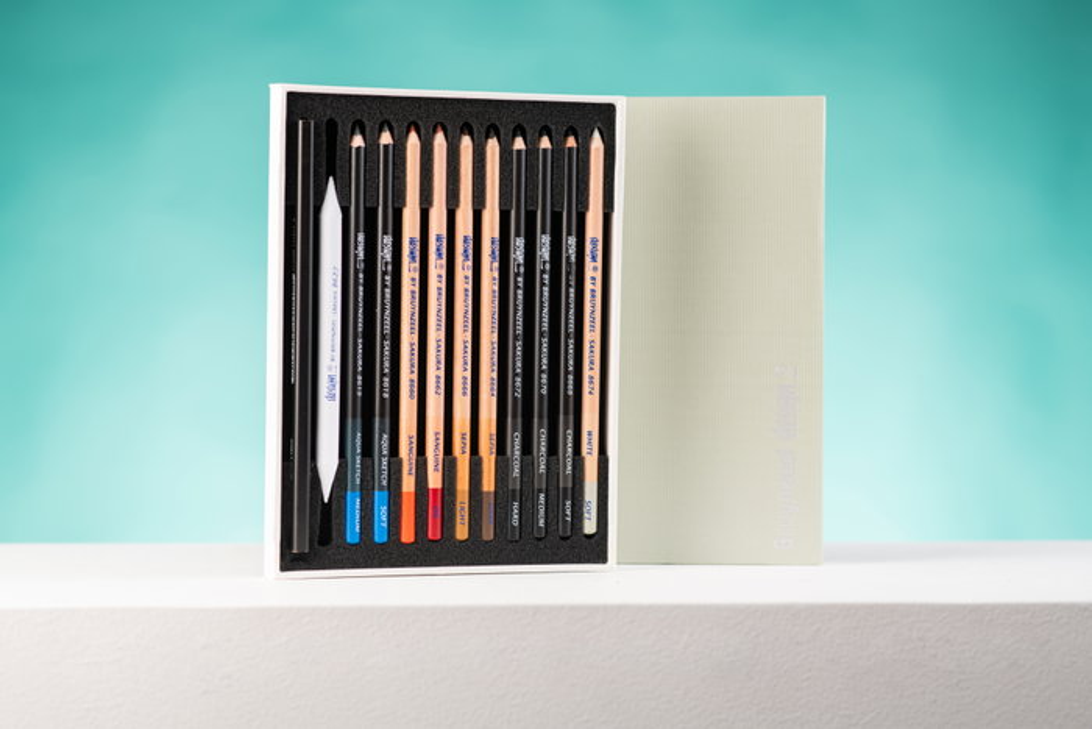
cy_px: 364
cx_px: 546
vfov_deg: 16.1
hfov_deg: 23.9
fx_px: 2579
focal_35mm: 85
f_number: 5.6
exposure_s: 1/125
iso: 125
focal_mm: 85
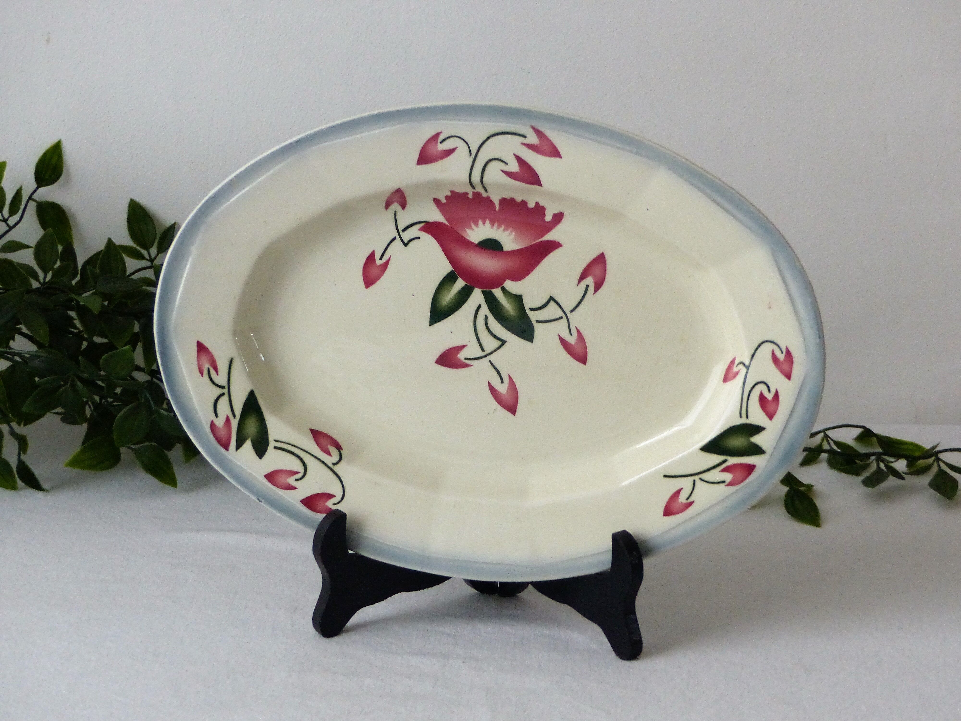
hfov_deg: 18.9
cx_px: 480
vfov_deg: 14.2
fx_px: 2887
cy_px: 360
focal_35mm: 104
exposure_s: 1/60
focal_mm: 17.4
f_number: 2.8
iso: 400
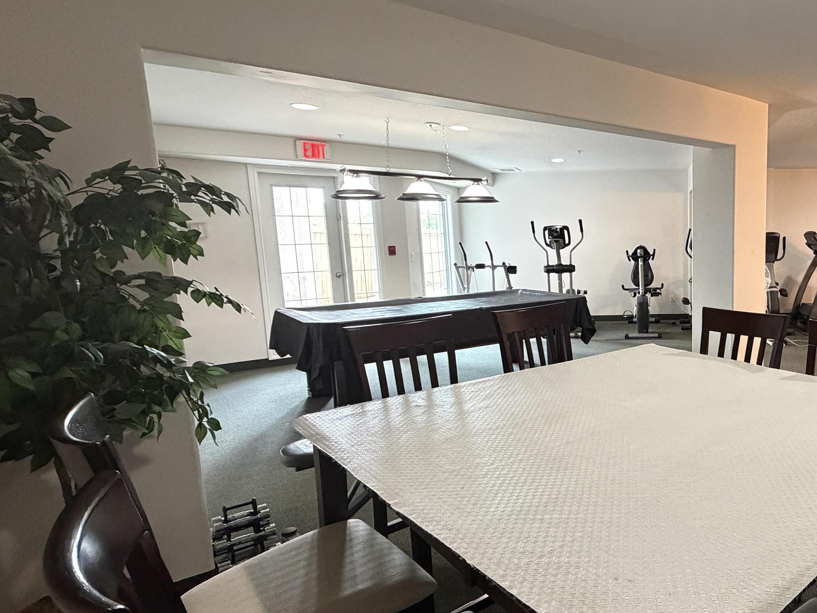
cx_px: 654
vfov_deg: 56.8
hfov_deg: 65.1
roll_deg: +1.0
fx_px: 566
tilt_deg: -10.0
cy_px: 319
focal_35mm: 24
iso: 640
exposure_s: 1/60
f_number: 2.2
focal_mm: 2.22
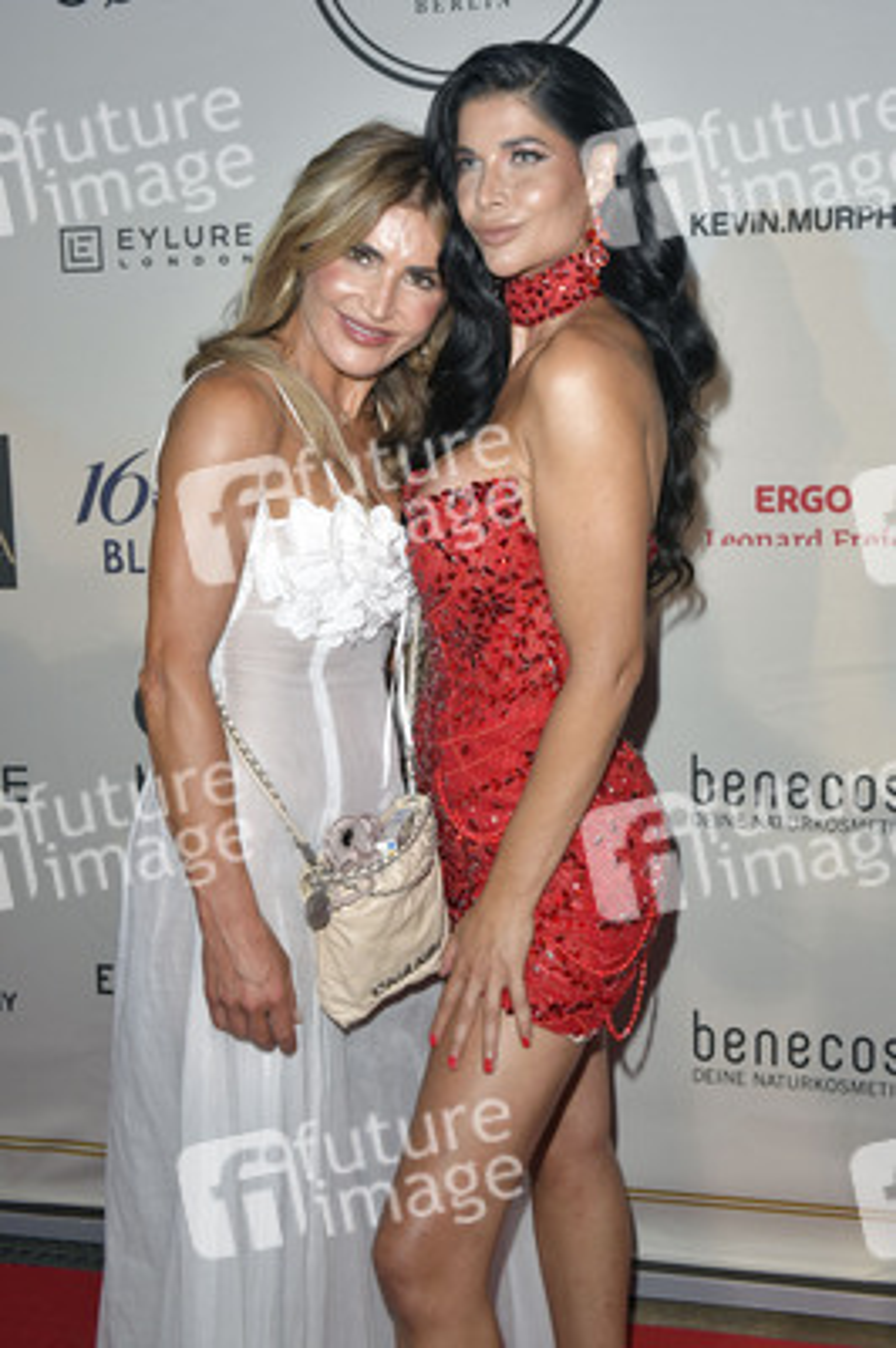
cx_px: 448
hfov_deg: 37.8
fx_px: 1309
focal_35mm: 35
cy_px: 674
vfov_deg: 54.5
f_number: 7.1
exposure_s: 1/250
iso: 1250
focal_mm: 35
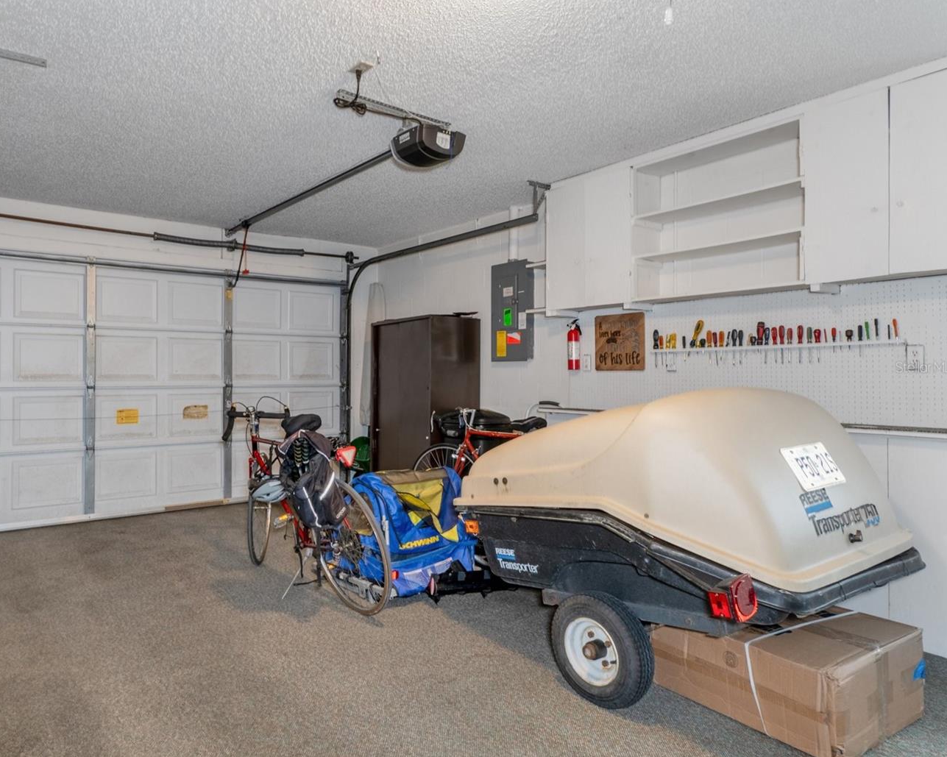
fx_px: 588
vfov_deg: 65.5
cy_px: 367
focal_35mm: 21
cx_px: 372
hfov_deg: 76.6
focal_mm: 12
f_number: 8
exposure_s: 1/3
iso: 320
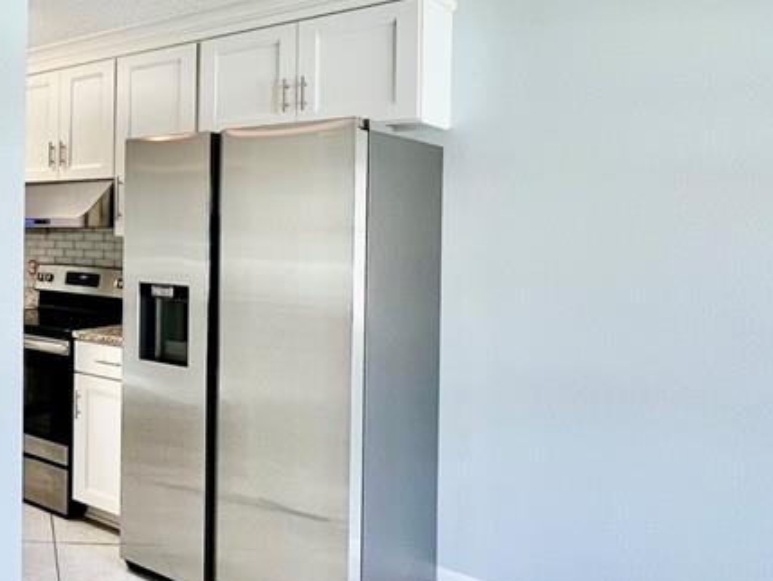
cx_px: -18
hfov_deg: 47.3
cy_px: 231
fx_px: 692
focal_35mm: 31
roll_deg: -0.3
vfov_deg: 45.2
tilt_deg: -1.0
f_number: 1.8
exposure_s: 1/120
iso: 125
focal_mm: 1.57
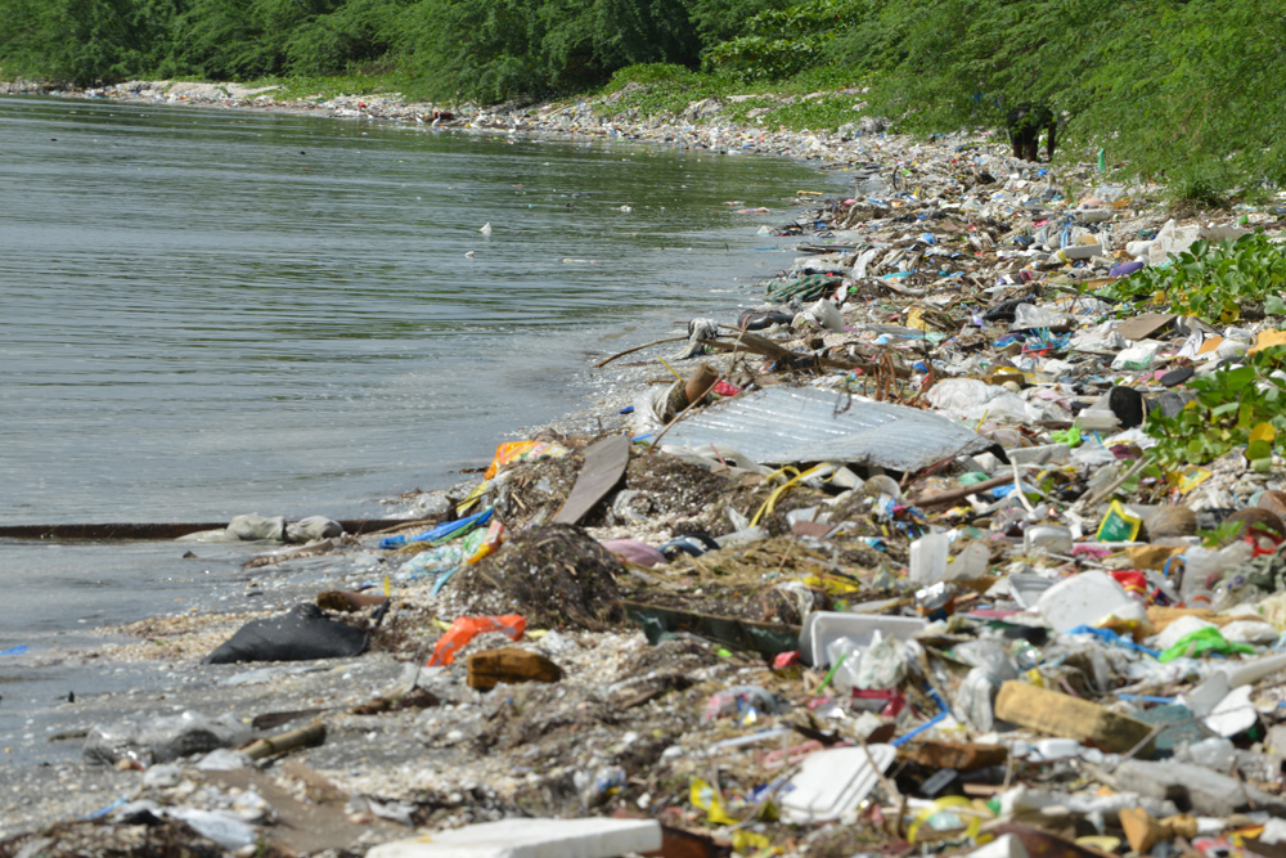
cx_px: 643
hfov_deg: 10.3
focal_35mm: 200
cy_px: 429
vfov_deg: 6.9
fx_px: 7145
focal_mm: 200
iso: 200
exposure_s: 1/125
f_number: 22
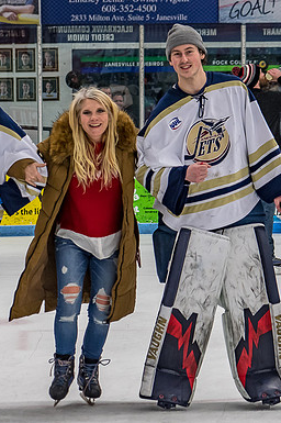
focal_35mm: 192
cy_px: 180
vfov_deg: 10.7
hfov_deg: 7.1
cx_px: 55
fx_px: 2252
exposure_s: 1/250
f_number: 4
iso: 500
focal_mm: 60
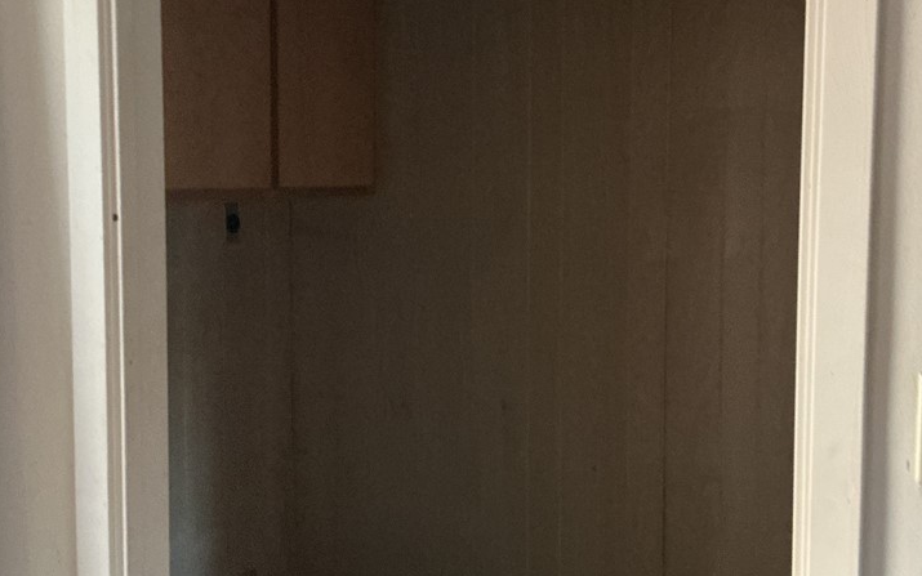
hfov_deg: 45.2
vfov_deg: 29.2
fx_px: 1106
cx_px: 491
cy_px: 259
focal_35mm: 44
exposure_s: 1/30
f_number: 1.8
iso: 500
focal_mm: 3
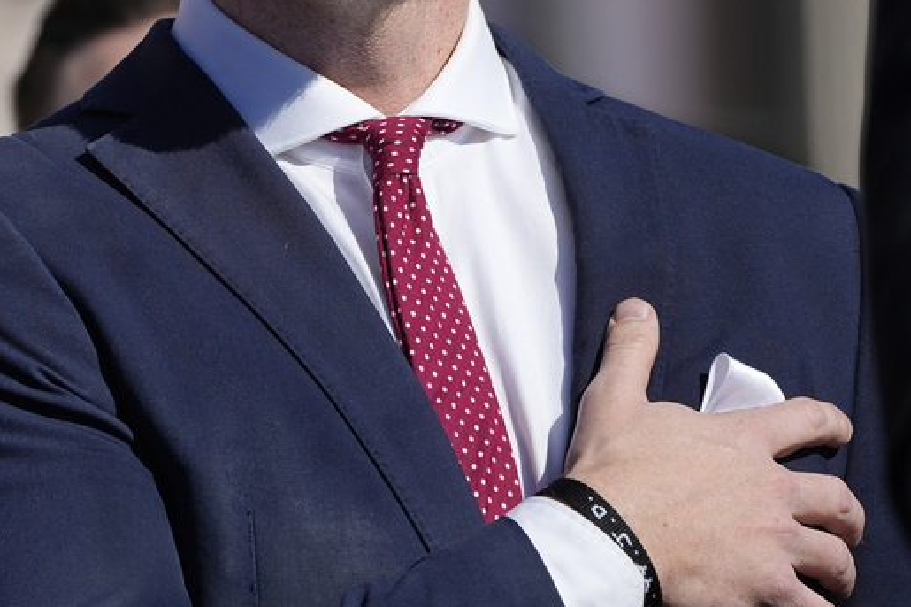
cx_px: 338
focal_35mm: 796
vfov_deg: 1.7
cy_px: 27
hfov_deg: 2.6
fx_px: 20136
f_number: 7.1
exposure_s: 1/1000
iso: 160
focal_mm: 400
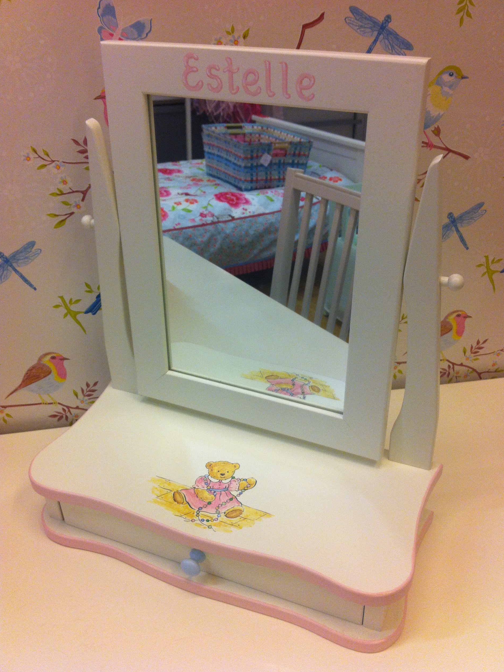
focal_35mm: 36
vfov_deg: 51.4
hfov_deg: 39.7
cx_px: 257
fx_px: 699
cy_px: 333
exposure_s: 1/33
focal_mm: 3.85
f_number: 2.8
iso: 100
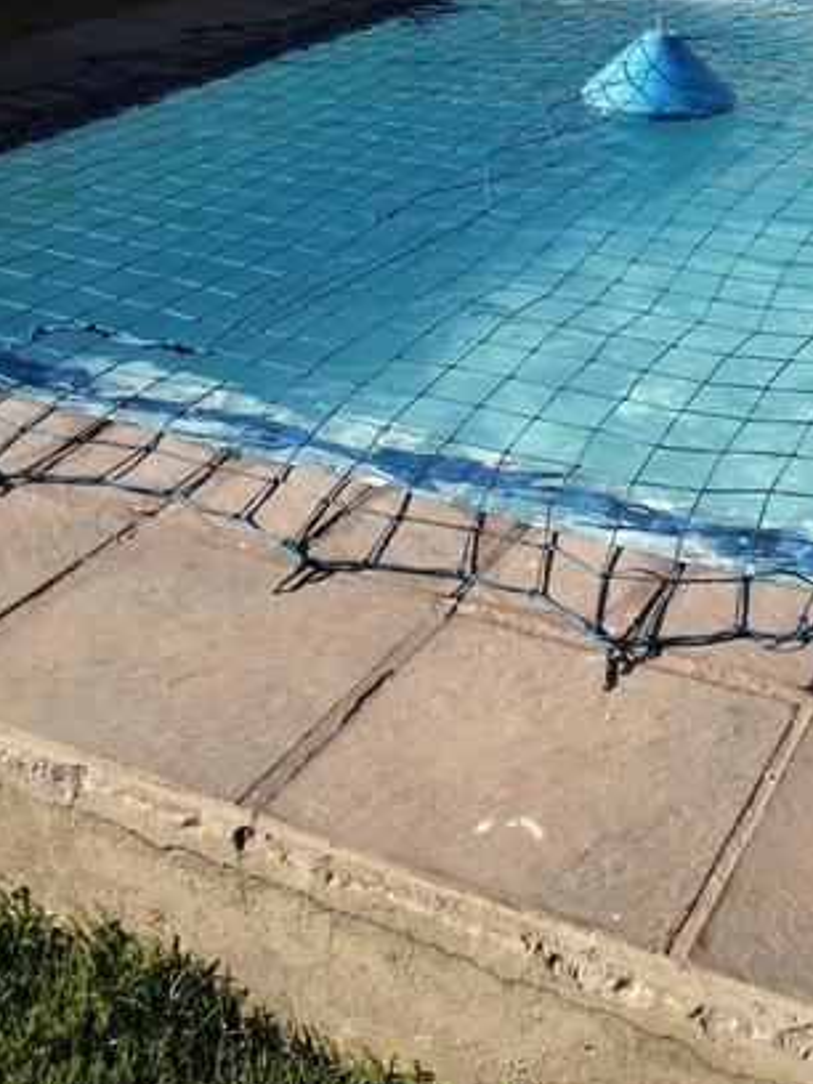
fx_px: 1660
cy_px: 61
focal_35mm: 53
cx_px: 531
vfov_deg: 33.8
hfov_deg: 27.4
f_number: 1.8
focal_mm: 3.62
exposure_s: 1/781
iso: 50
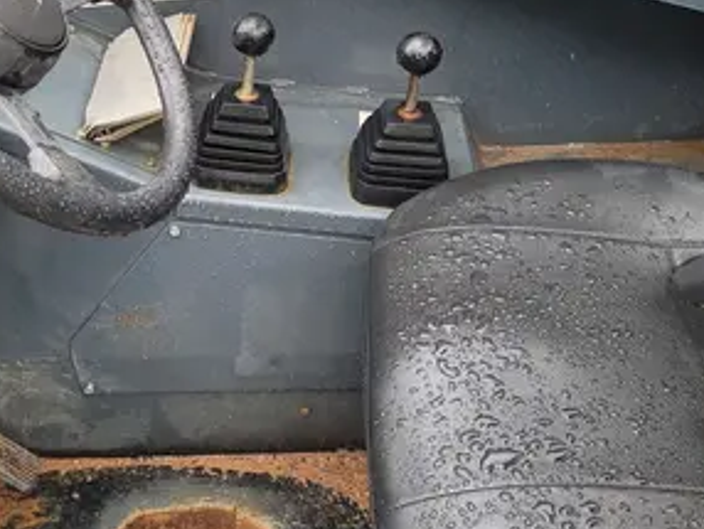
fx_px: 1018
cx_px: 276
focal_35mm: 50
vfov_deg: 28.8
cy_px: 149
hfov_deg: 38.0
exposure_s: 1/120
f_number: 1.8
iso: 200
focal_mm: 5.4
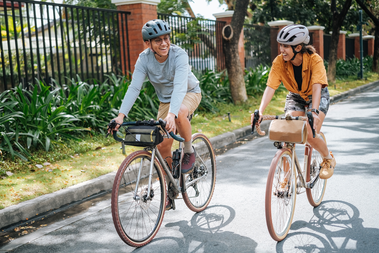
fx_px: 526
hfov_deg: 39.6
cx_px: 190
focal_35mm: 50
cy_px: 126
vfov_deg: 27.0
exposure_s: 1/2000
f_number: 1.4
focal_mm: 33
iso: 160
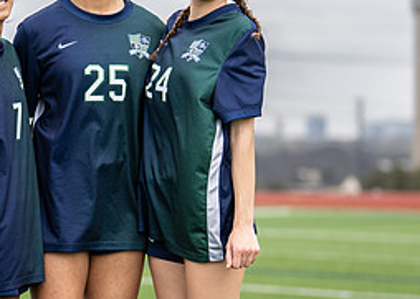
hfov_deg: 12.8
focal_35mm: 156
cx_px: 86
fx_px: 1859
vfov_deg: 9.2
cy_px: 148
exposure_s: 1/4000
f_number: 1.2
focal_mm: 50
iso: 160
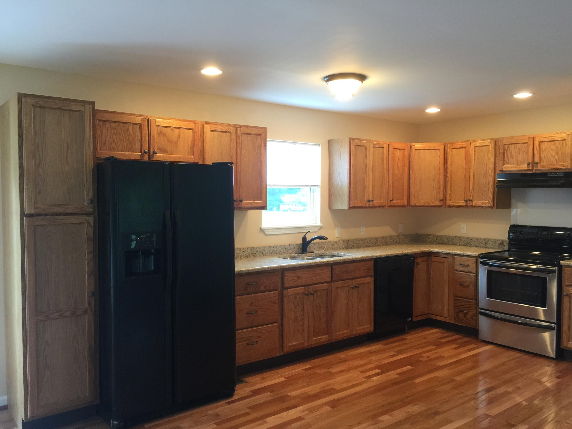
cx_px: 286
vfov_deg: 48.2
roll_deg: +0.0
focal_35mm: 29
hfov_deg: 61.7
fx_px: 479
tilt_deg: -2.2
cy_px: 214
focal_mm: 4.15
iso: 50
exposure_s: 1/15
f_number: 2.2
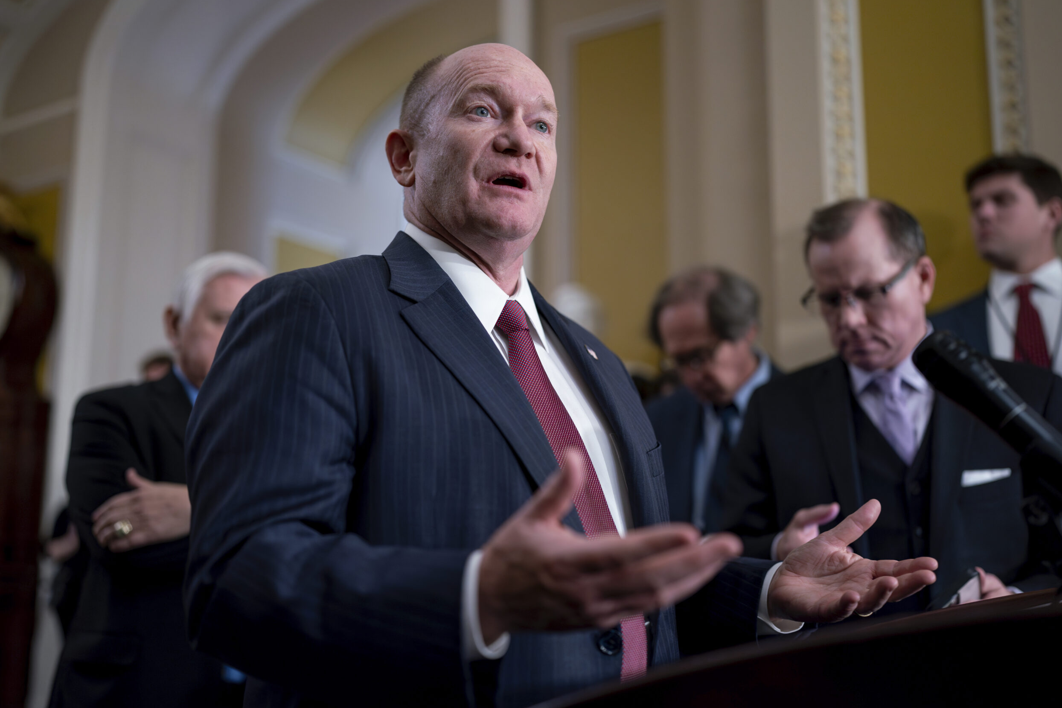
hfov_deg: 53.1
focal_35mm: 36
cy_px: 359
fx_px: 1062
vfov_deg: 36.9
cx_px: 526
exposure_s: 1/320
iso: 1000
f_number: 1.4
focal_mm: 35
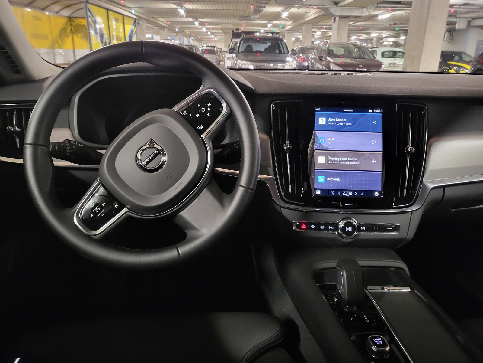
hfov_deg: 67.3
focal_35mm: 26
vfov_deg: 53.1
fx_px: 363
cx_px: 242
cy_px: 182
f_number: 1.8
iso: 1250
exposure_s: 1/14
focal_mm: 4.25
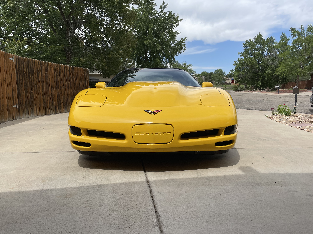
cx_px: 156
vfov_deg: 53.1
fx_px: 235
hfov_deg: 67.3
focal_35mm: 26
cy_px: 117
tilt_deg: -7.1
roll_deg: +0.6
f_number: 1.6
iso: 32
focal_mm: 4.2
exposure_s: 1/3731
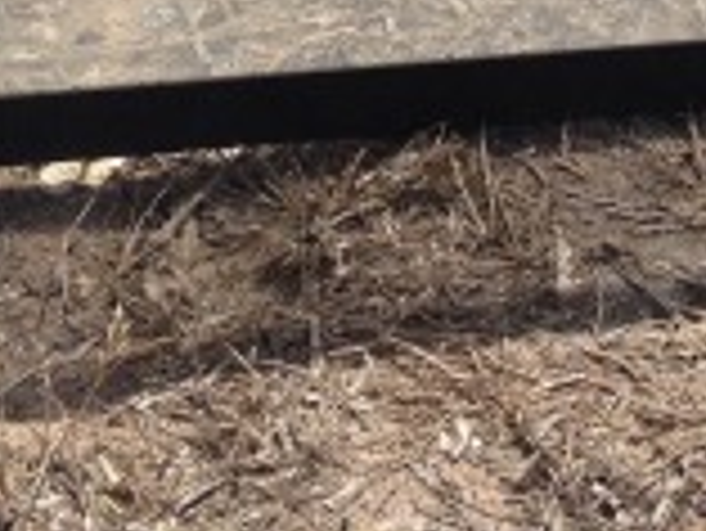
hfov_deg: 10.9
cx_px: 787
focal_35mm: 178
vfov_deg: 8.0
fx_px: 3633
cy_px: -490
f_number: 2.4
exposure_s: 1/1623
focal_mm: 4.28
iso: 50
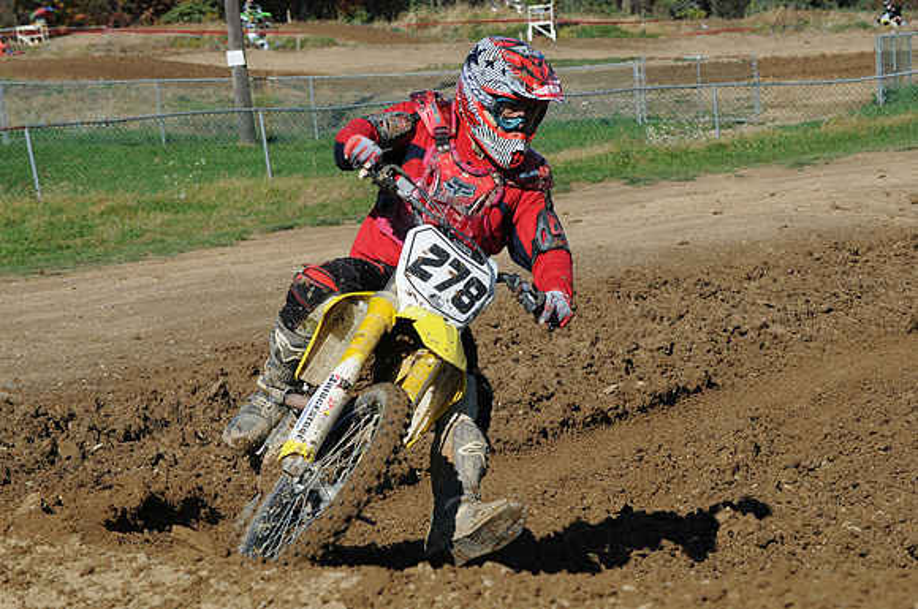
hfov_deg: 14.0
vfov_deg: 9.3
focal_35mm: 147
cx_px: 459
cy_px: 304
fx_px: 3743
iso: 400
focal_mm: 98
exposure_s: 1/1250
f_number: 10
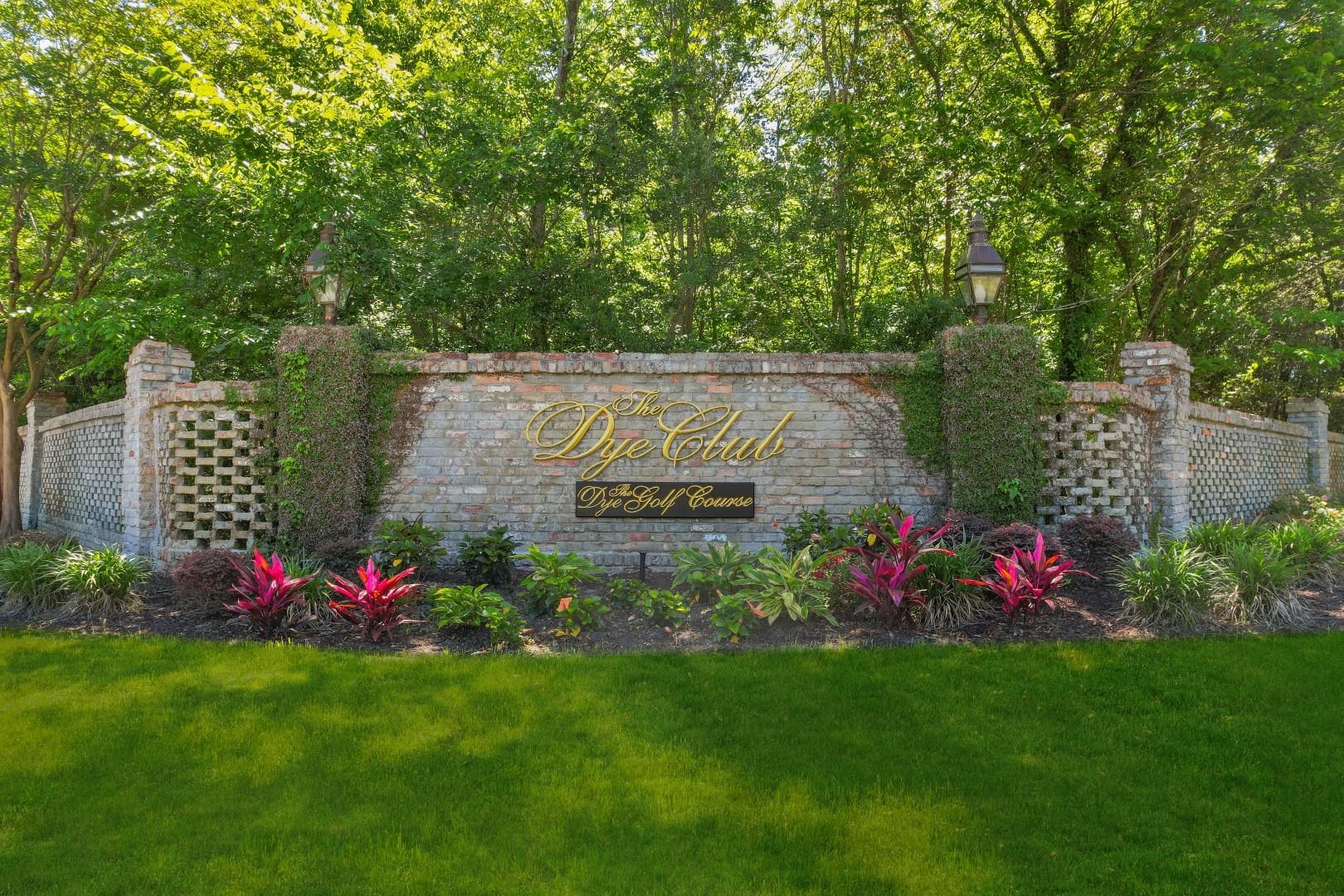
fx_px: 821
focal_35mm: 22
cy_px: 448
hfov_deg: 78.6
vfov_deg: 57.2
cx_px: 672
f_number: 2.8
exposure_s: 1/90
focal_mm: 8.38
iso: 130
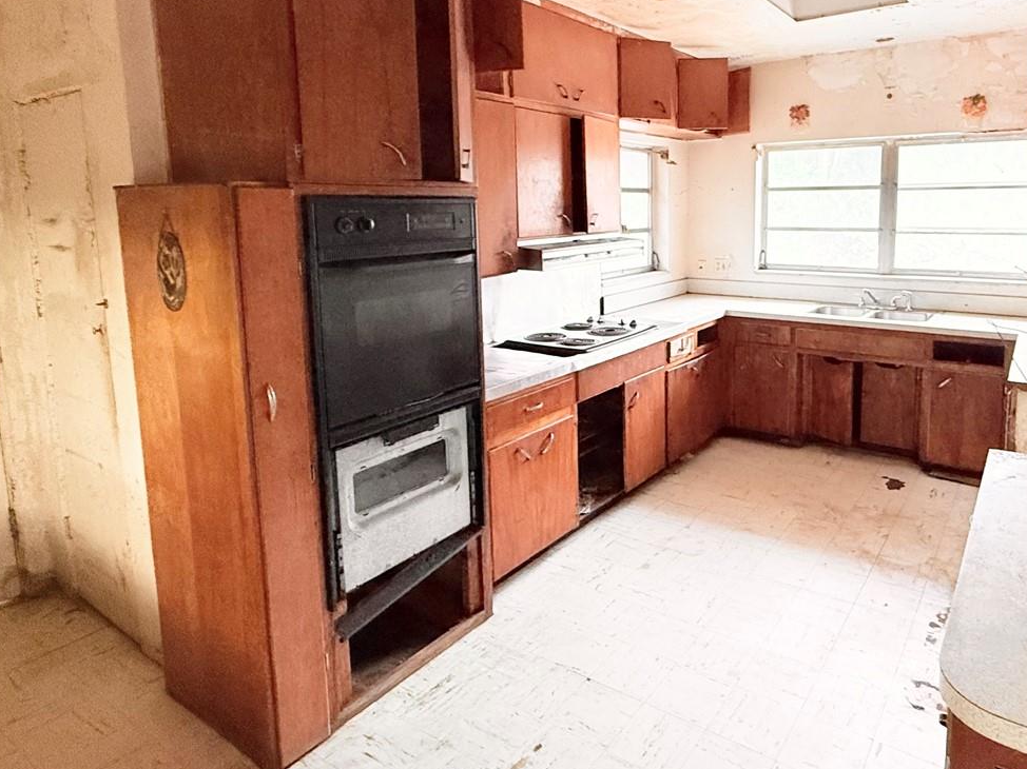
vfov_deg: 58.1
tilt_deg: -7.2
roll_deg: +0.1
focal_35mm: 23
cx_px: 647
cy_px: 288
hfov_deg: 72.6
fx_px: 682
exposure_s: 1/60
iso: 500
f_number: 2.2
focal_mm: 2.22
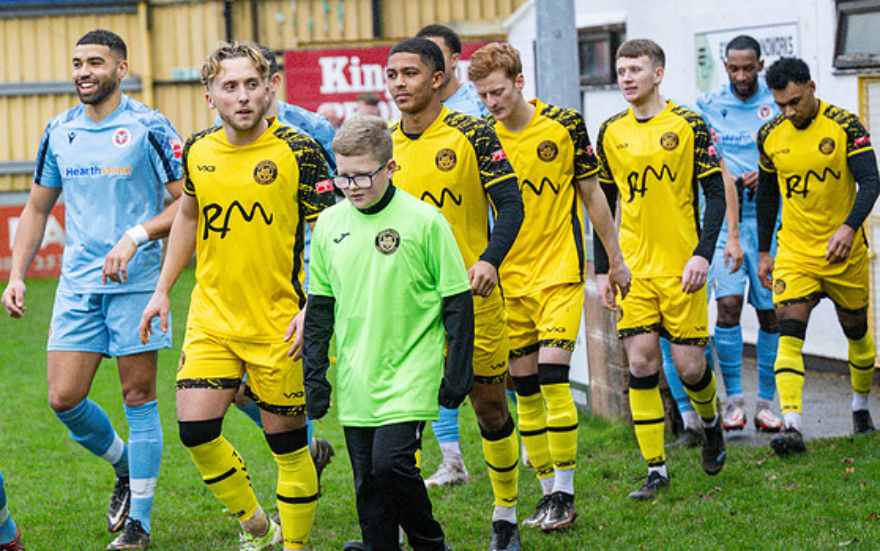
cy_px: 333
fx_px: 3718
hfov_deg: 13.5
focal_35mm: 155
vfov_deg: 8.5
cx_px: 411
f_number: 2.8
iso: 2000
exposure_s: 1/2000
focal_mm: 74
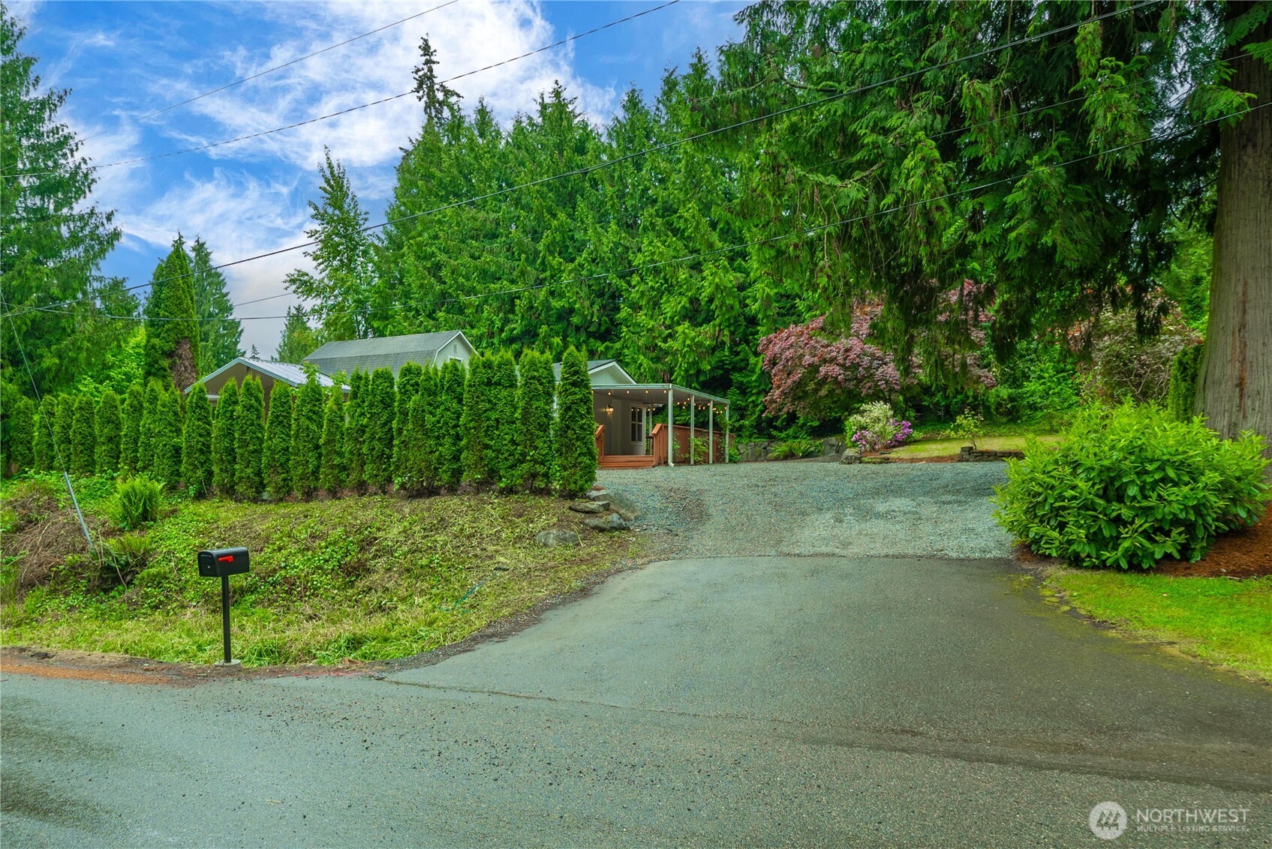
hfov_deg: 90.0
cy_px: 424
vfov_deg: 67.4
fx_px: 636
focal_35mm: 18
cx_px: 636
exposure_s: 1/30
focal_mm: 18
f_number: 7.1
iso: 100
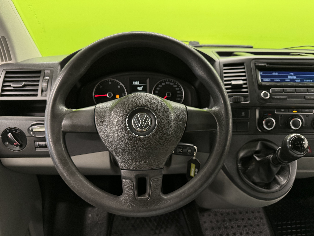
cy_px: 118
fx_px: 218
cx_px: 157
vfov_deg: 56.8
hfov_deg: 71.6
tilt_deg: -27.2
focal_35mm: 24
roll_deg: -1.3
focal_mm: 6.76
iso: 400
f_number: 1.78
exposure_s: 1/50
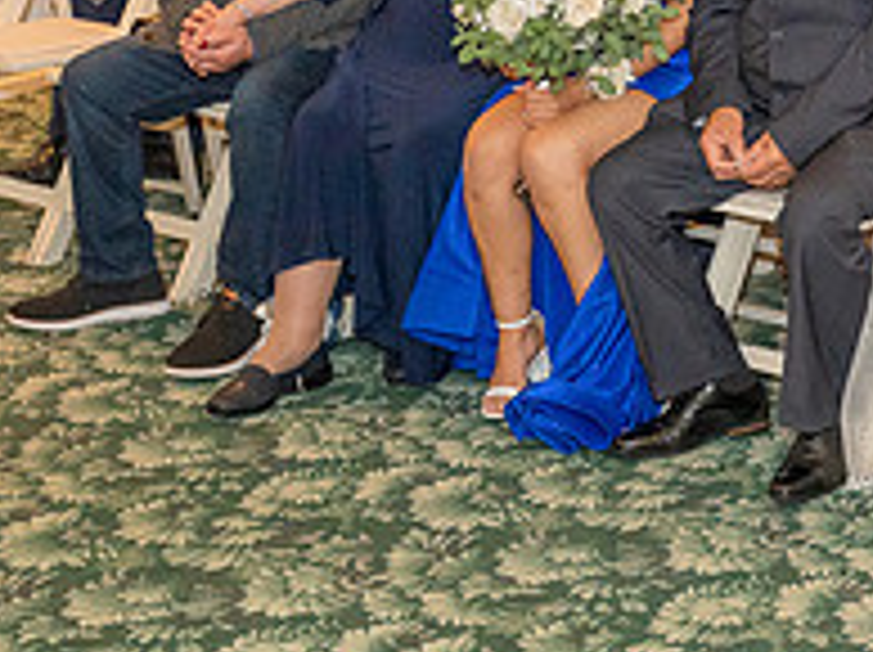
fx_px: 2972
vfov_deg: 12.3
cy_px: -115
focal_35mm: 118
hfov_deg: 16.1
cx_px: 1048
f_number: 3.5
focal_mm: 41
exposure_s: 1/200
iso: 1600
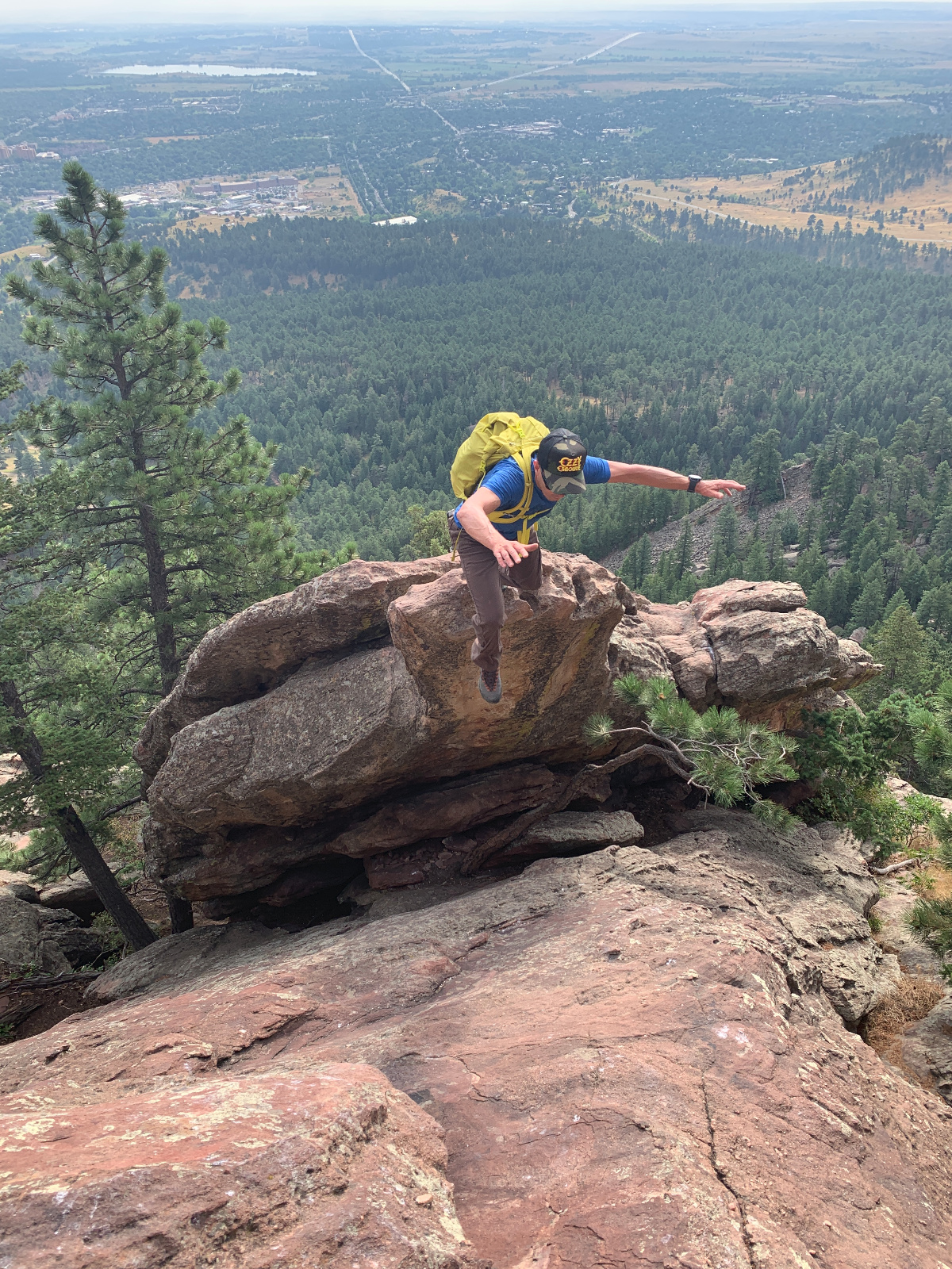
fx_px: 953
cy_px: 634
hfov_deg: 53.1
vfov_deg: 67.3
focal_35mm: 26
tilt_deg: -33.6
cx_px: 476
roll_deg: +0.5
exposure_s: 1/711
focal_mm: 4.25
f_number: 1.8
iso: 25
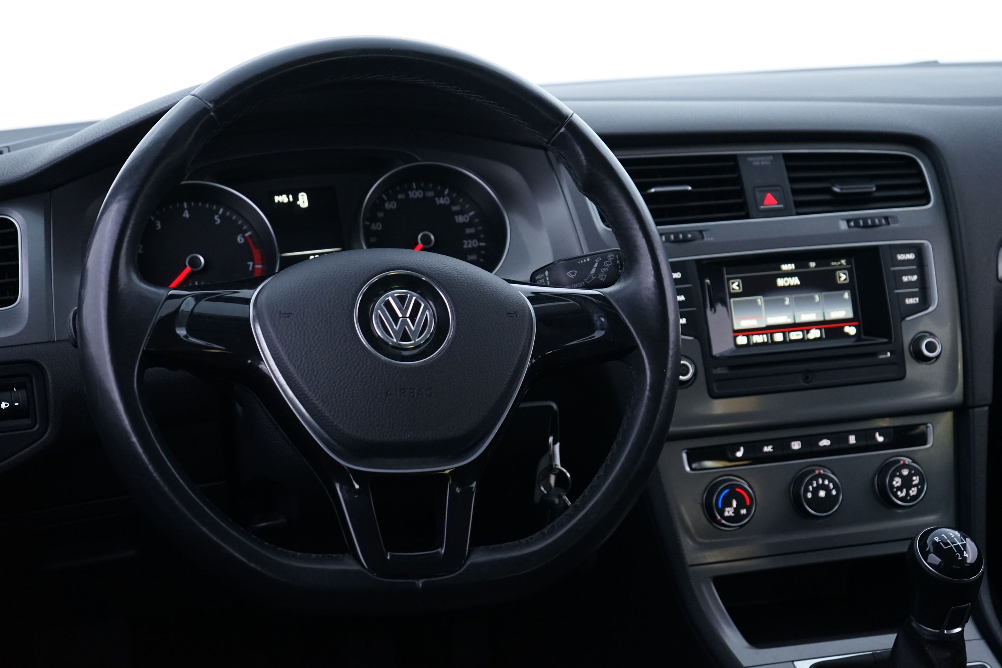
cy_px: 334
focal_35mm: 44
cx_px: 501
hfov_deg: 44.5
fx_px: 1225
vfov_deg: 30.5
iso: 2000
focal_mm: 44
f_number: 4.5
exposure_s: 1/15
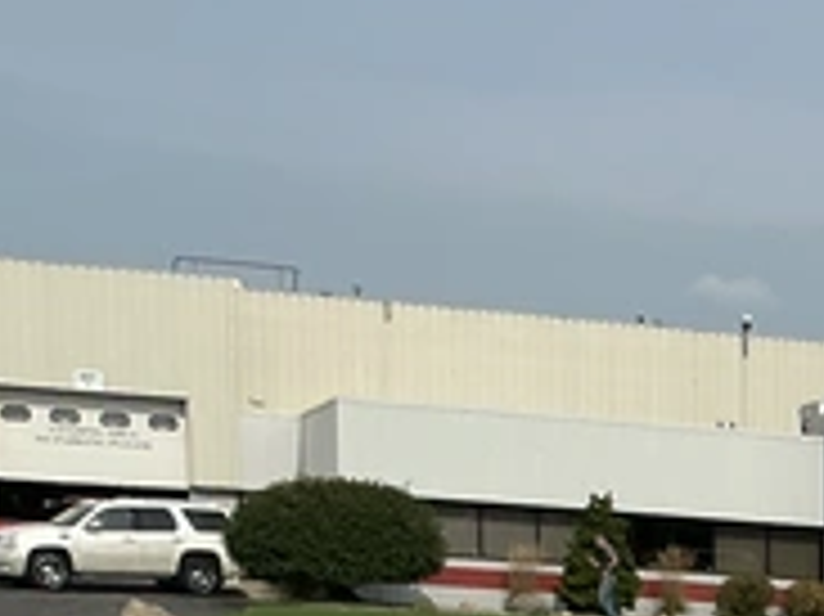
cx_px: 1396
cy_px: 1221
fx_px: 2736
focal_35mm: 115
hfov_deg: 15.2
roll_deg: -3.1
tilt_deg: -11.1
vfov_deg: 11.6
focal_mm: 3
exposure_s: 1/3788
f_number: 1.8
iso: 25
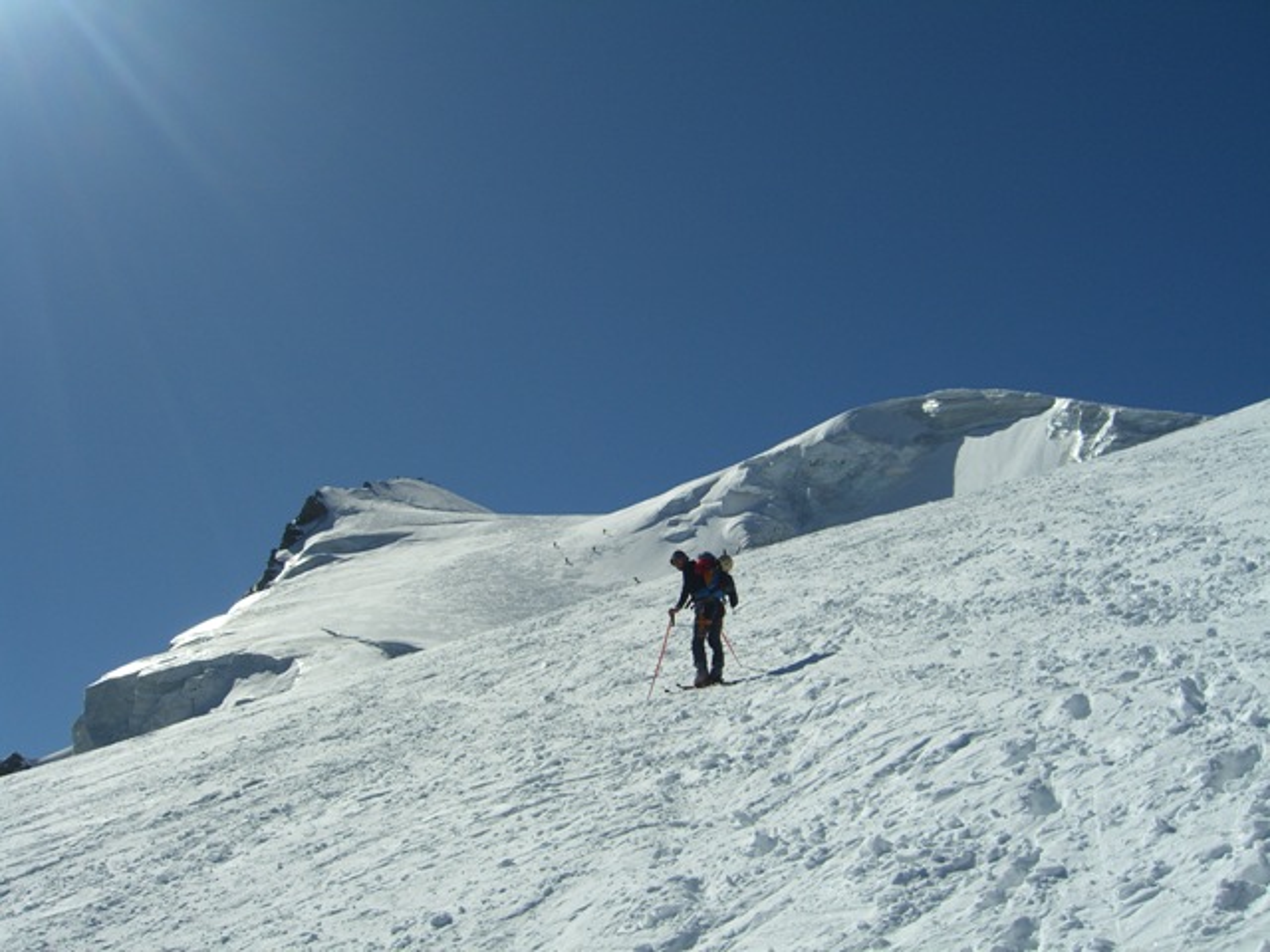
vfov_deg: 37.7
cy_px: 476
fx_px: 1394
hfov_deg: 49.0
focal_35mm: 38
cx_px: 635
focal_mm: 7.9
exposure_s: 1/500
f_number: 8
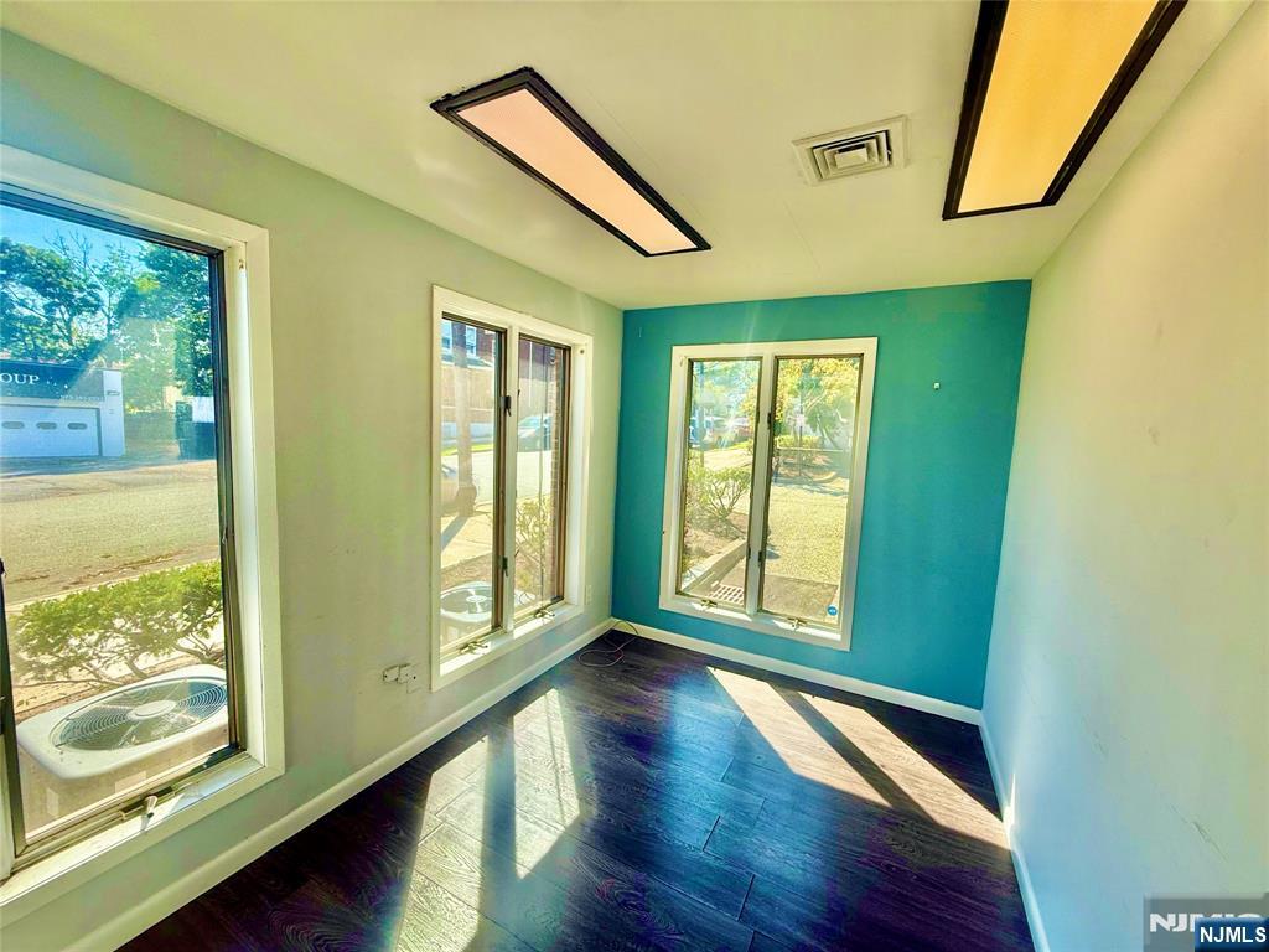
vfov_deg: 85.7
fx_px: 513
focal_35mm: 14
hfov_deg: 102.1
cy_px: 476
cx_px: 634
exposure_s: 1/312
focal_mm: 2.22
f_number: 2.2
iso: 50
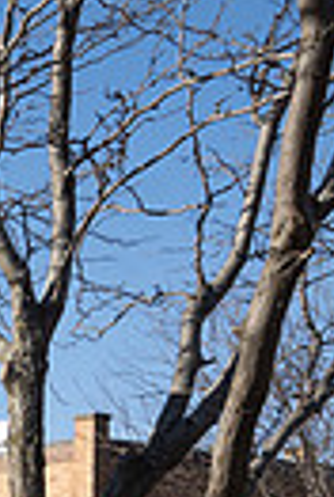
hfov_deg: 9.5
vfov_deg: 17.6
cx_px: -725
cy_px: 711
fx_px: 1467
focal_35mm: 106
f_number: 10
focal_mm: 24
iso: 200
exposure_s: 1/200
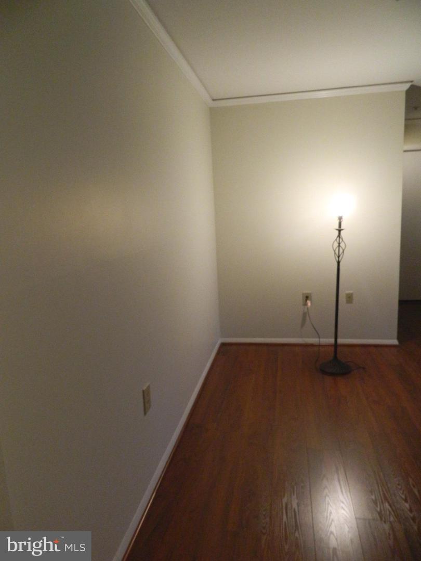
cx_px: 210
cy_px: 280
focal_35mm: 25
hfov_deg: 54.9
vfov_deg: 69.4
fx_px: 405
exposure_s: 1/25
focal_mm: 4.5
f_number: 3.1
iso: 400
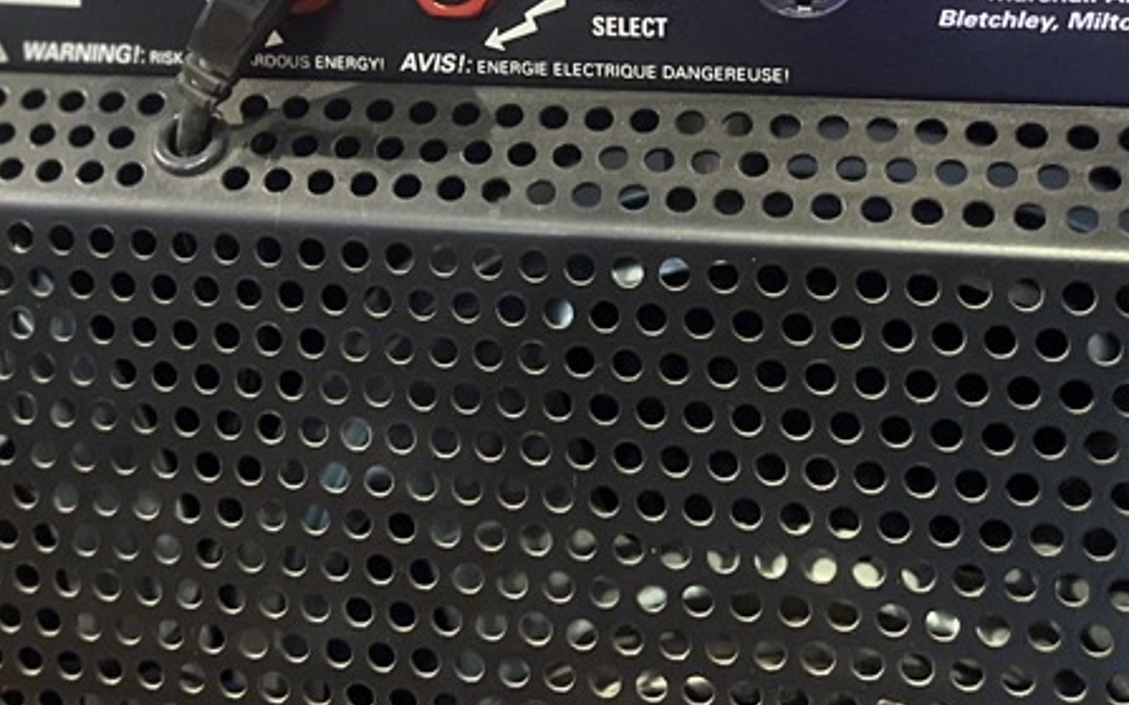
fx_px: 2276
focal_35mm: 74
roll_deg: +0.1
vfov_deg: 17.3
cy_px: 25
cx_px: 323
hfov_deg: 27.6
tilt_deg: -10.0
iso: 640
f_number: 1.6
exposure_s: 1/40
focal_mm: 5.1
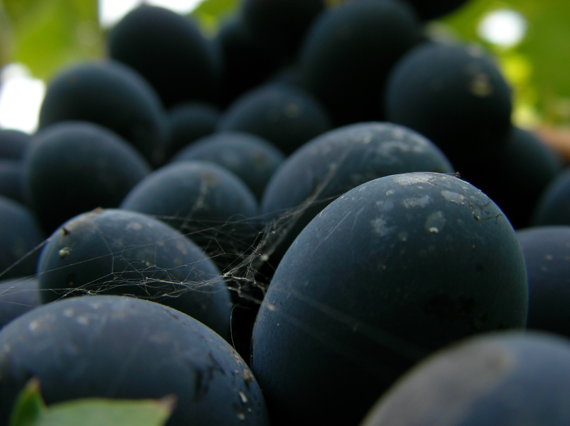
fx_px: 625
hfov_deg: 49.0
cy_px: 213
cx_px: 285
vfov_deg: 37.7
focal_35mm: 38
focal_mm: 5.8
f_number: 3.5
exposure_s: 1/68.1
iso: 50
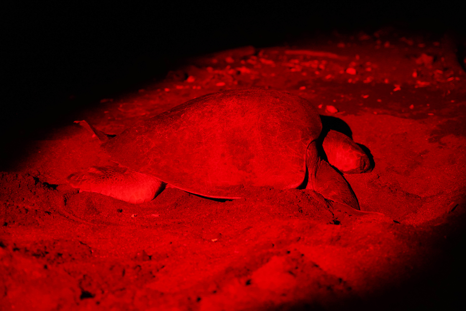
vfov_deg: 24.9
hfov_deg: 36.7
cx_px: 233
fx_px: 703
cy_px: 156
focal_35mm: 54
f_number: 2.8
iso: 8000
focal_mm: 54.3
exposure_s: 1/160
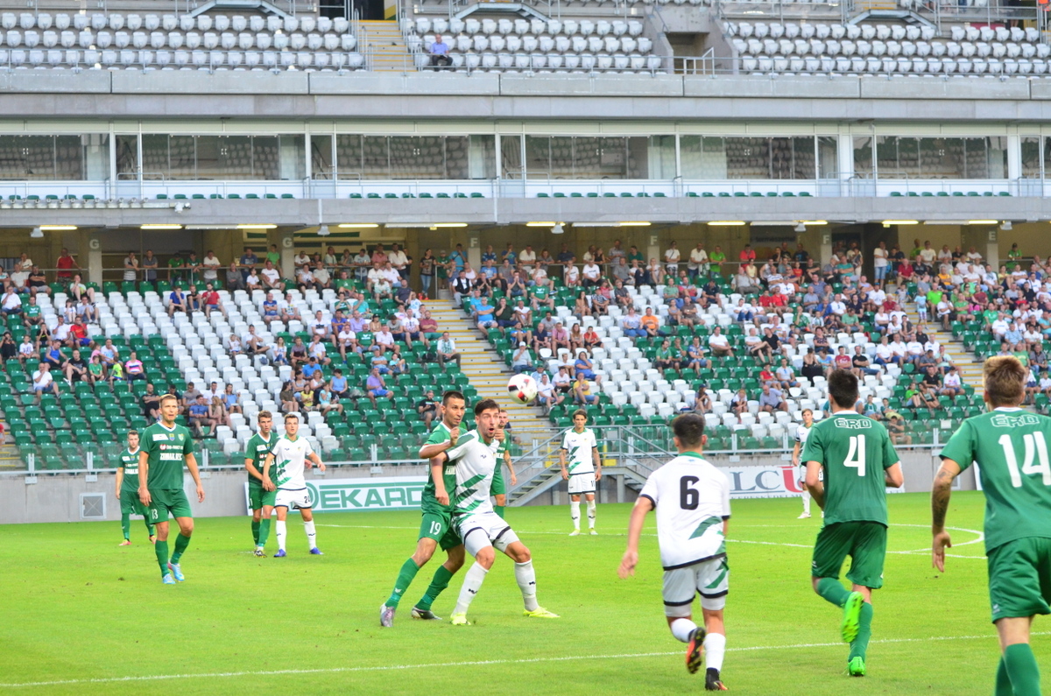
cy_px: 348
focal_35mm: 105
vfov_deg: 13.0
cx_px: 526
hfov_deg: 19.5
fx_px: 3059
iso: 1250
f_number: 4.5
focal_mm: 70
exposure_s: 1/200
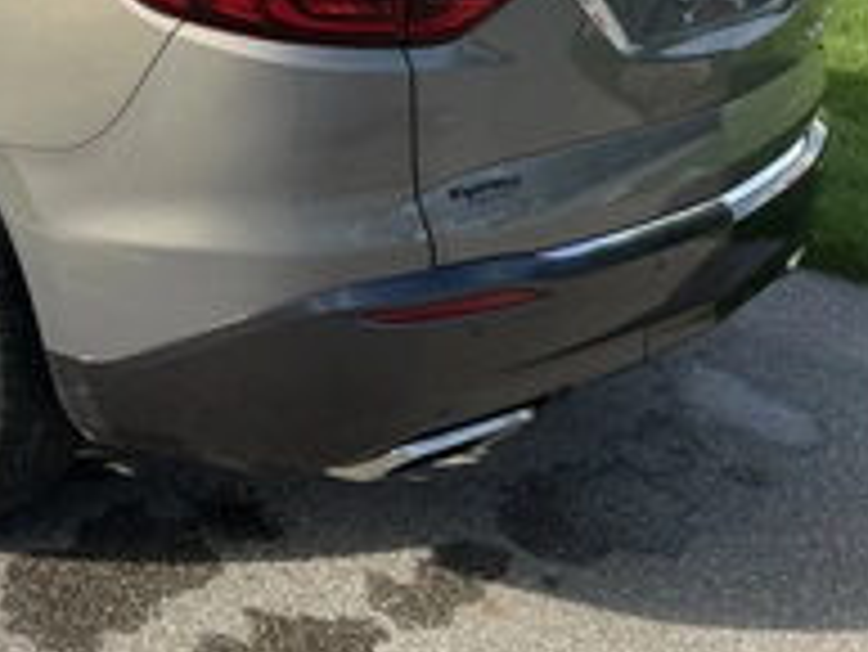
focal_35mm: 58
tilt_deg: -14.5
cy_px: 40
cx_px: 67
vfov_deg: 24.4
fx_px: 1455
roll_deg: +0.3
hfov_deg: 31.5
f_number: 1.8
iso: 25
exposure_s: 1/1055
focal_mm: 3
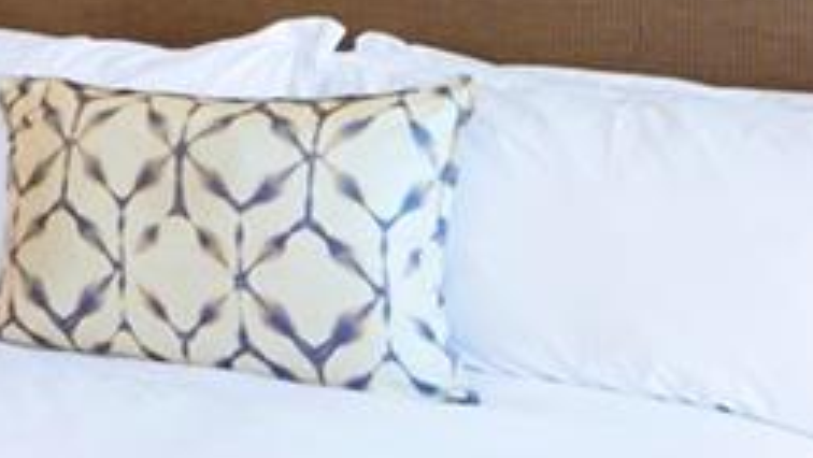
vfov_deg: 12.7
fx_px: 2006
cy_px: -113
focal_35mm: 93
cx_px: -329
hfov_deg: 20.3
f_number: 8
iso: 250
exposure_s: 1/10
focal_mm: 14
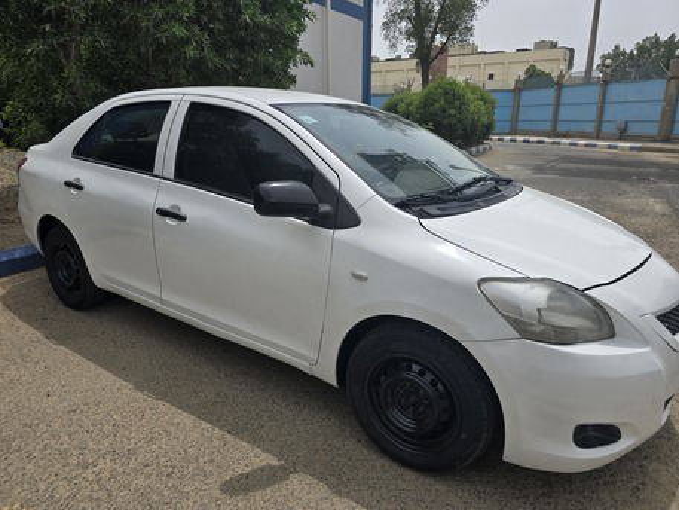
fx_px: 451
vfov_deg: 58.9
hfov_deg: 73.9
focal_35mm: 23
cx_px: 340
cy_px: 255
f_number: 1.7
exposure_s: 1/1286
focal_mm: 6.3
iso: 12
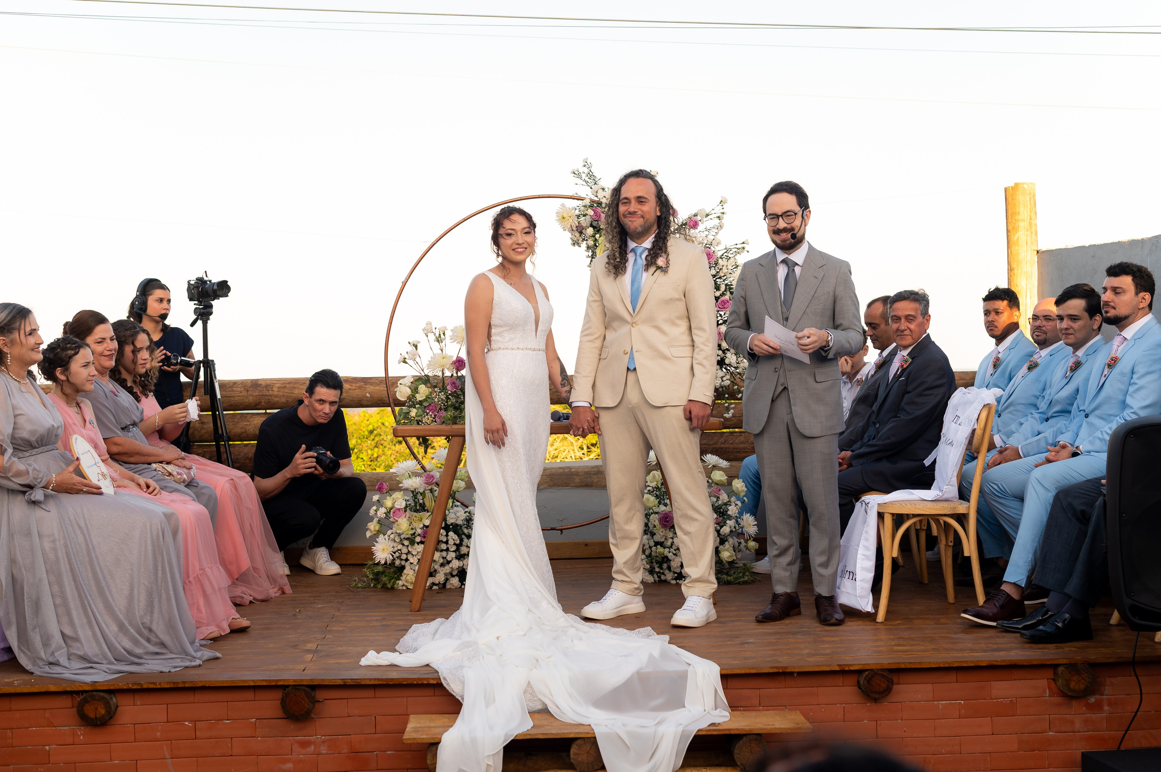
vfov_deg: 27.0
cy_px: 386
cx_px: 580
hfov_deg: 39.6
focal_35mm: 50
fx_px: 1611
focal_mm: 50
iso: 125
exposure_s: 1/320
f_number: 3.2
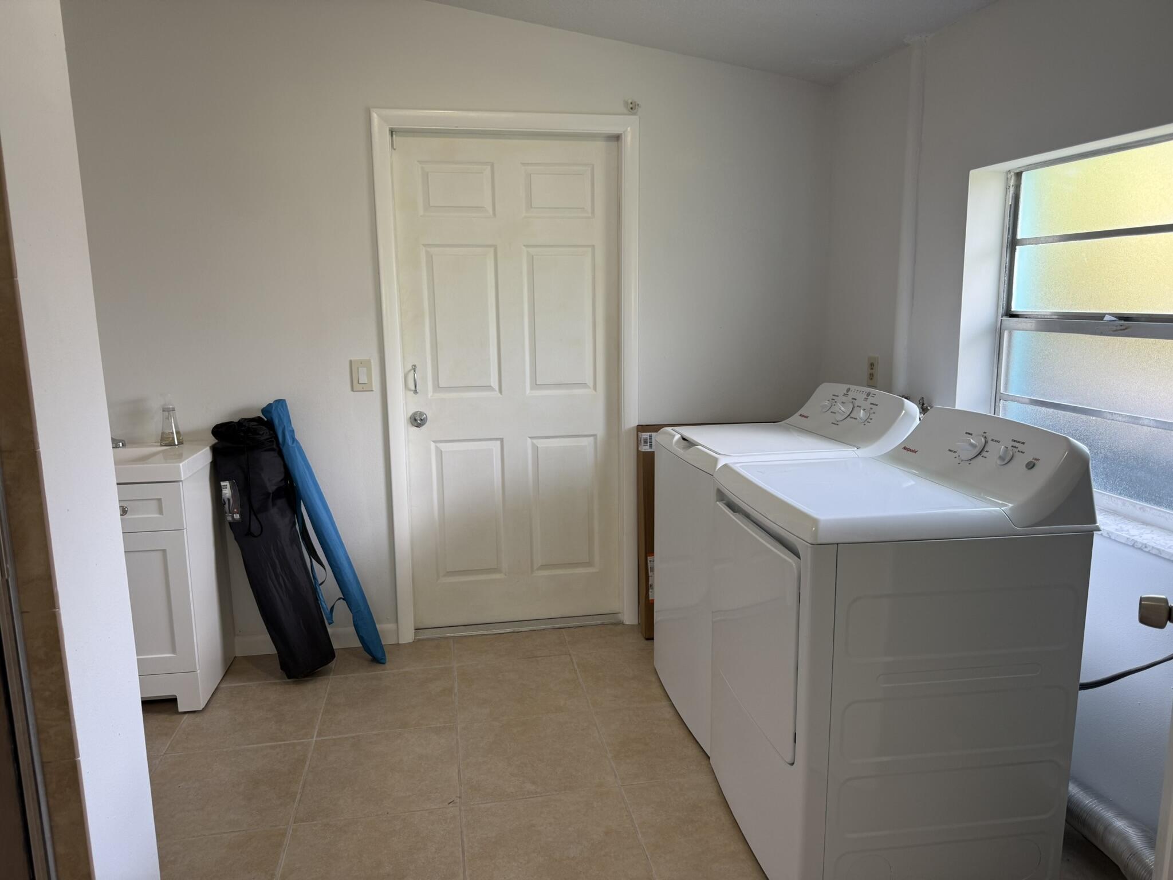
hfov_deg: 71.6
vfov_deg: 56.8
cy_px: 440
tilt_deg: -9.0
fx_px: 813
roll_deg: +0.9
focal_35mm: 24
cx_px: 586
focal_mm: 6.76
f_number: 1.78
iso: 125
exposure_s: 1/121
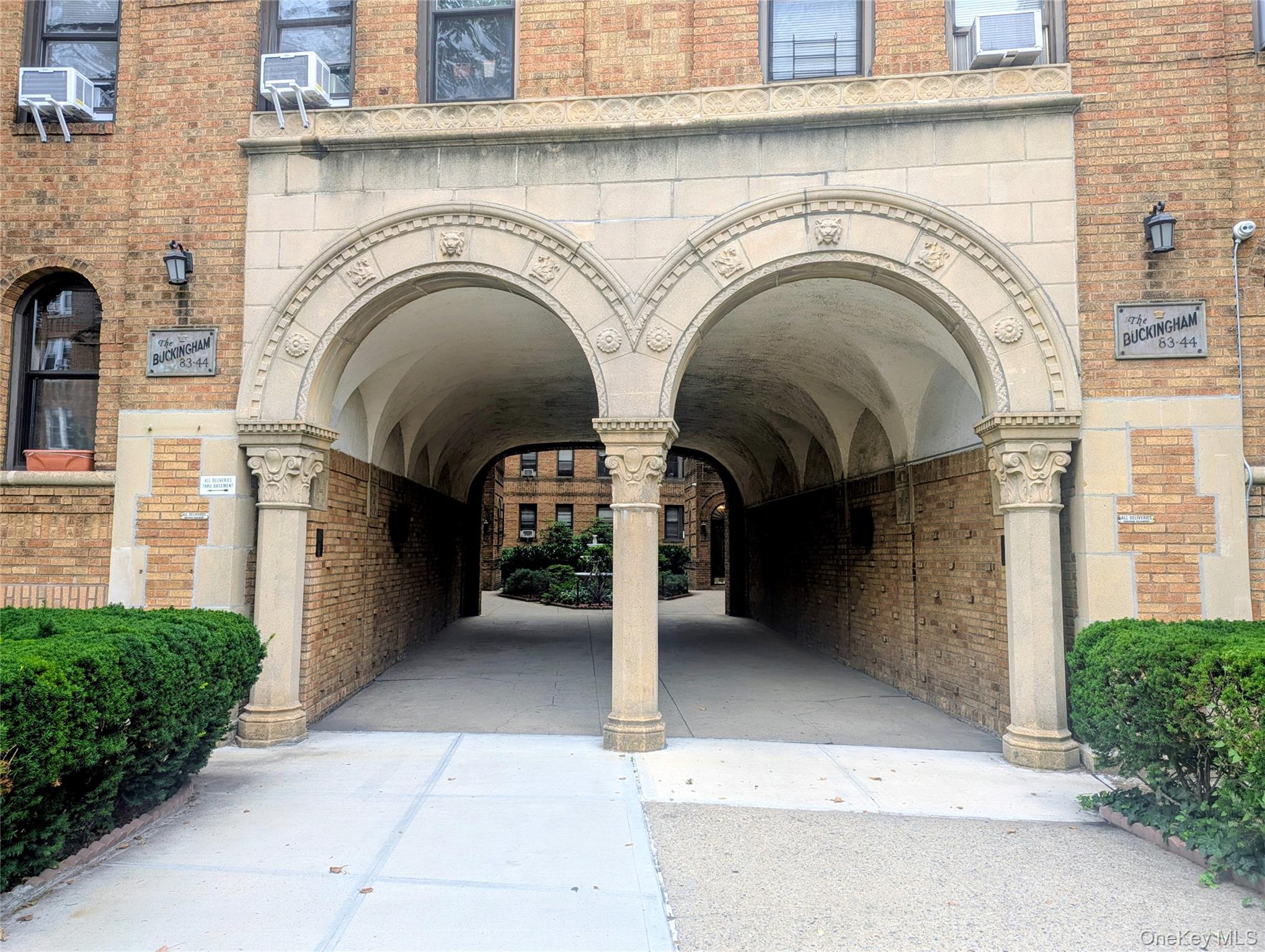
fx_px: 878
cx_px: 632
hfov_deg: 71.5
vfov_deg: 56.9
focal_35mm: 24
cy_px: 476
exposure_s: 1/325
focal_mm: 6.81
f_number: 1.85
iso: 44
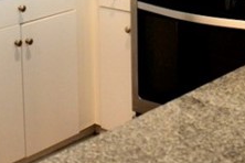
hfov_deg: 21.0
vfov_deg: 12.9
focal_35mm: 97
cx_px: 129
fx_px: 660
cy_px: -121
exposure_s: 1/60
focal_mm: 14
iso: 800
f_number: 4
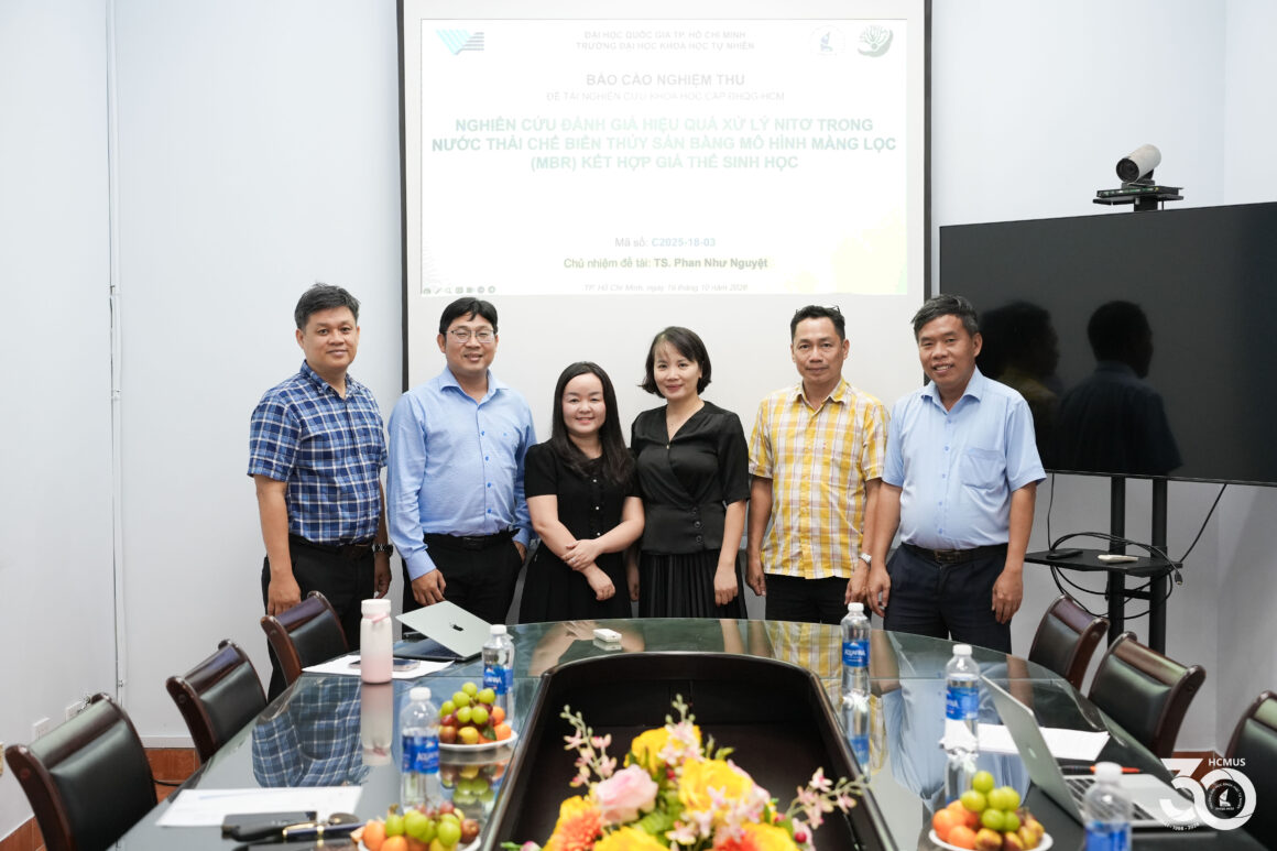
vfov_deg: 29.9
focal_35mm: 45
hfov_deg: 43.6
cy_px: 426
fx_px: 1596
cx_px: 638
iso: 2500
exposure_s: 1/200
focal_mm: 45
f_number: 4
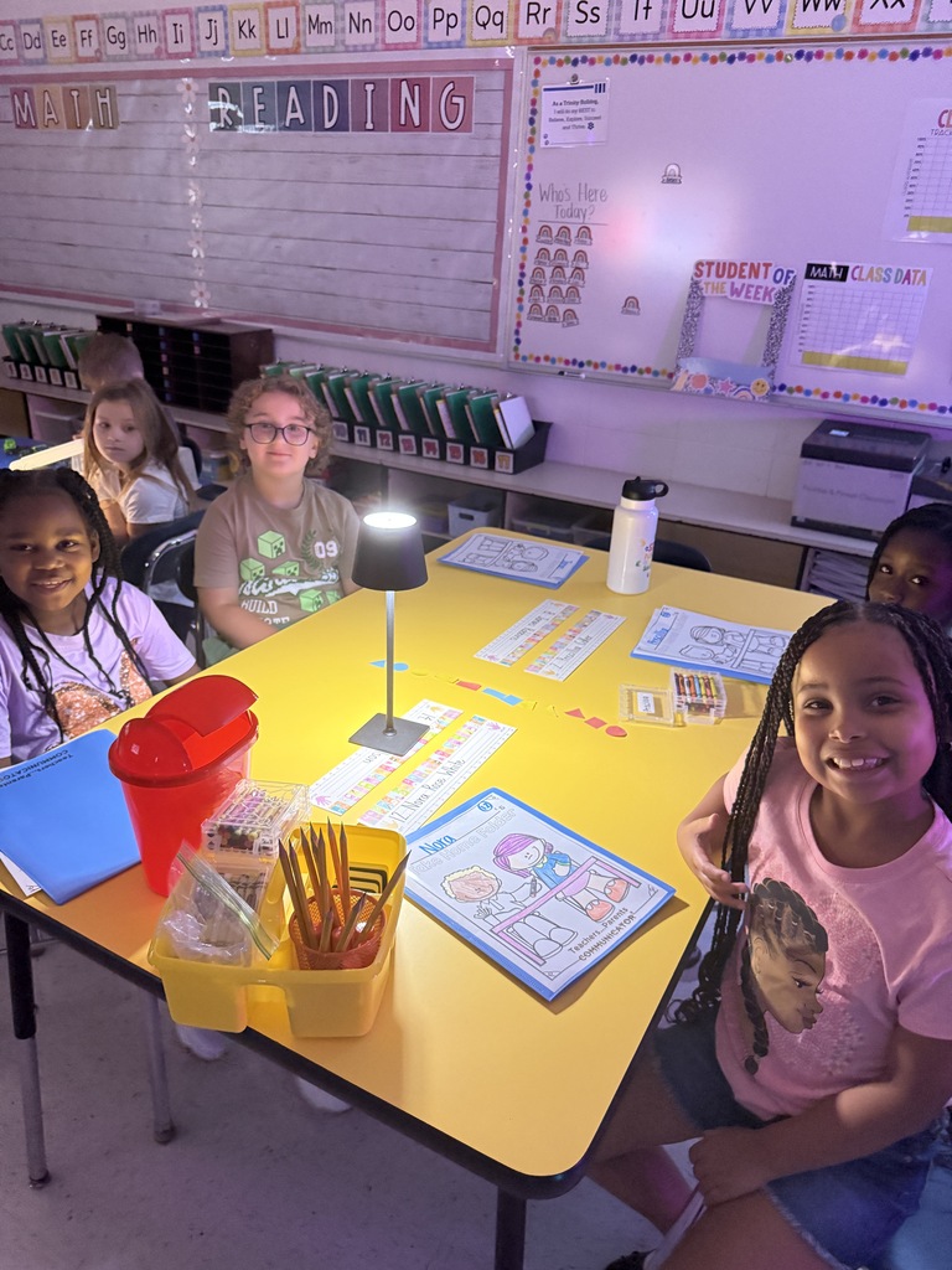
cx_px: 476
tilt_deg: -24.5
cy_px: 635
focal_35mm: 24
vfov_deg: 71.6
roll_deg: -3.7
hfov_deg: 56.8
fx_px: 880
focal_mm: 6.76
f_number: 1.78
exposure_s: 1/40
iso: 1000
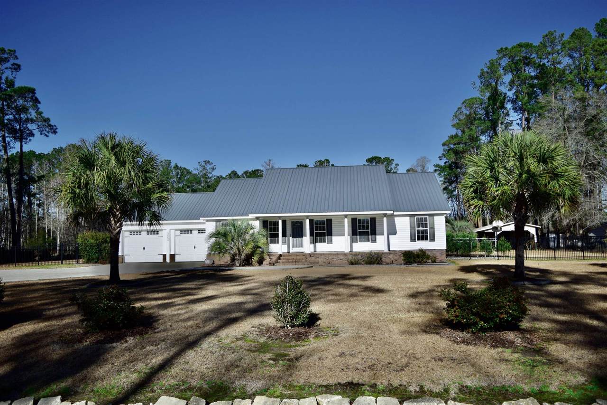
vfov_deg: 47.9
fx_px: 455
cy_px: 202
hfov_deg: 67.4
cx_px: 304
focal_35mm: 27
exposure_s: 1/4000
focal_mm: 18
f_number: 3.5
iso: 180
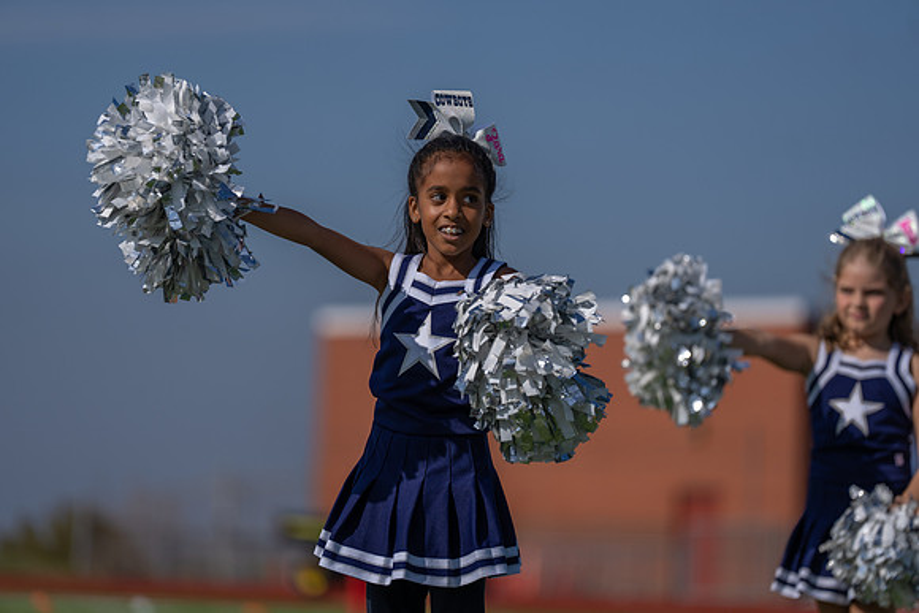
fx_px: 5107
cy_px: 306
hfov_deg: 10.3
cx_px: 460
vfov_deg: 6.9
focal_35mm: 200
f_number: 2.8
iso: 100
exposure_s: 1/4000
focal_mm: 200
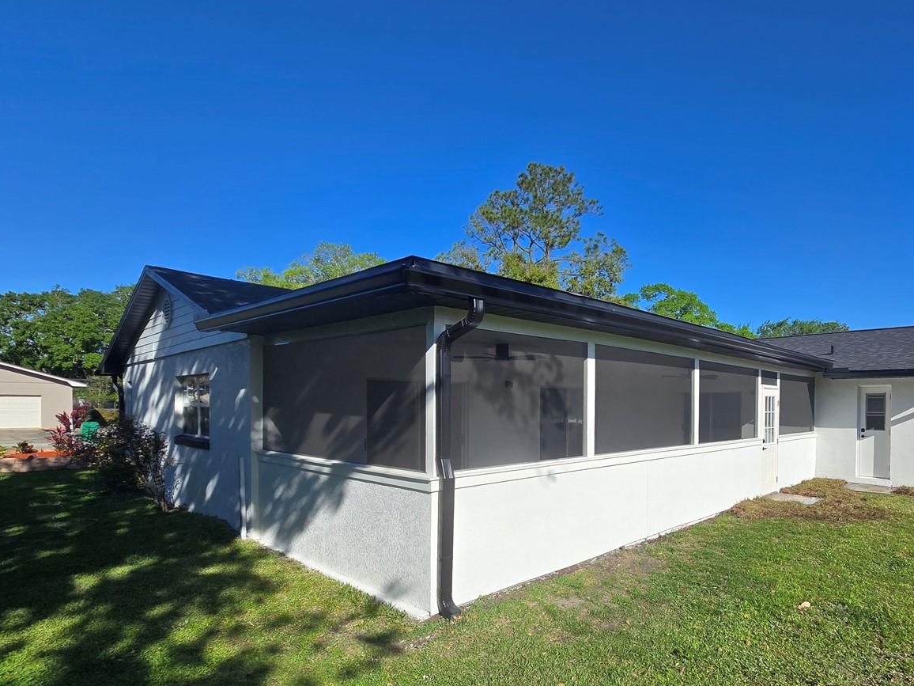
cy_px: 415
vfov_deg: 70.8
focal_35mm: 18
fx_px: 475
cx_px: 588
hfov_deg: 85.5
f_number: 2.2
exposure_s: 1/2843
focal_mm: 2.2
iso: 50
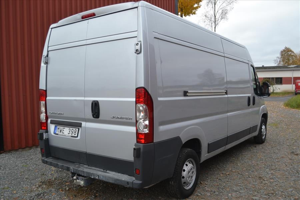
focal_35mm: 33
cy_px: 100
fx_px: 275
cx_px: 150
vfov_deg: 40.0
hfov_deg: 57.2
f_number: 5.6
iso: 200
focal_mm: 22
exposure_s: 1/125
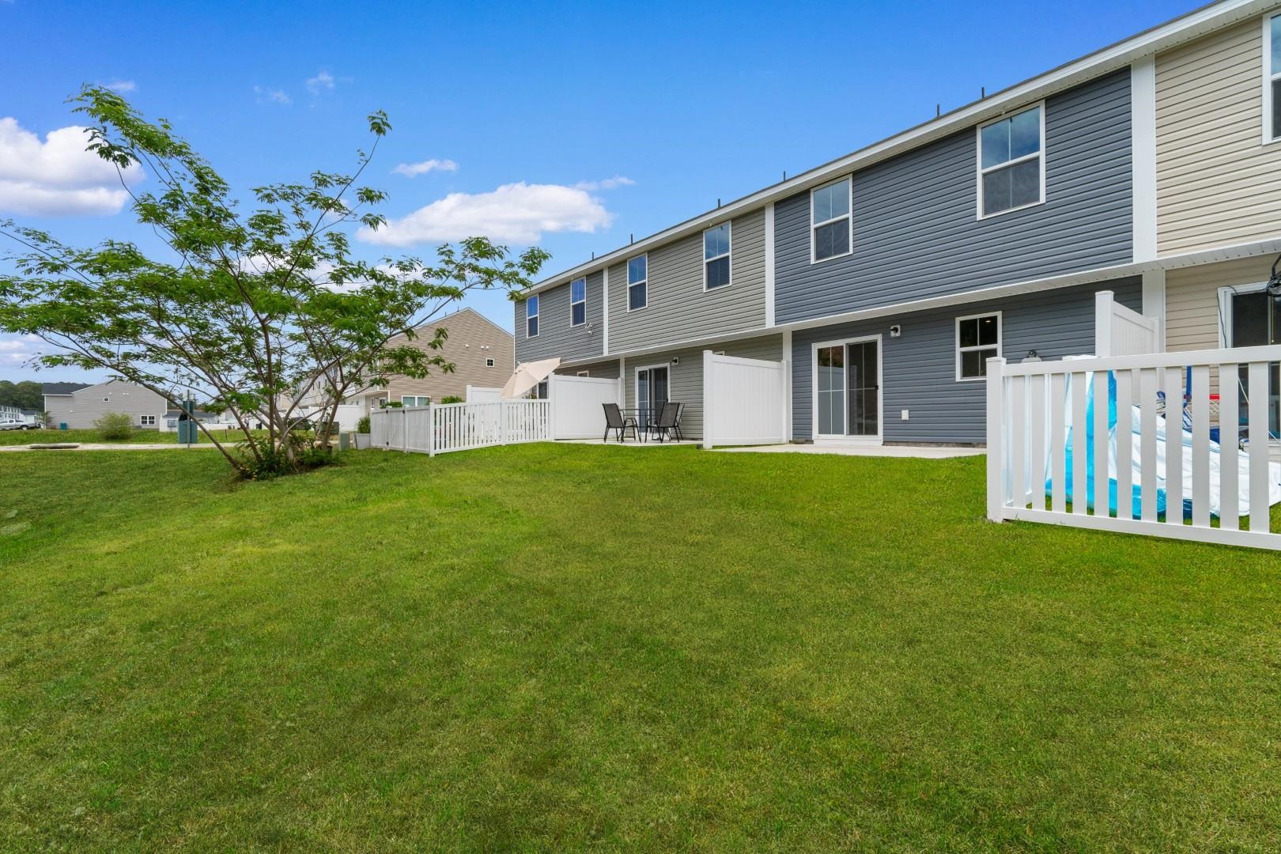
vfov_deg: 77.3
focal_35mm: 15
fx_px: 534
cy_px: 427
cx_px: 640
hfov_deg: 100.4
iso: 100
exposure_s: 1/320
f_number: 9
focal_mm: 10
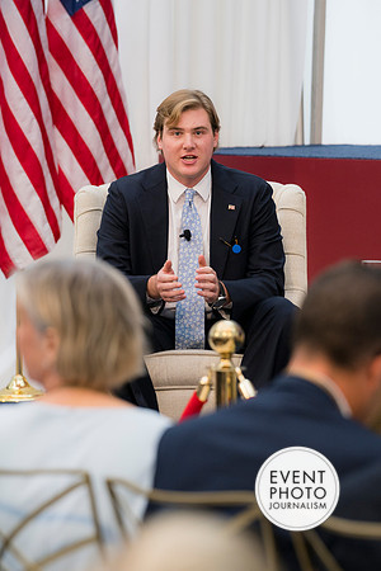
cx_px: 190
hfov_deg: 6.1
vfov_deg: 9.1
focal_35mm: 225
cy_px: 286
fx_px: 3572
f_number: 4
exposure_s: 1/160
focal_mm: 150
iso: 500
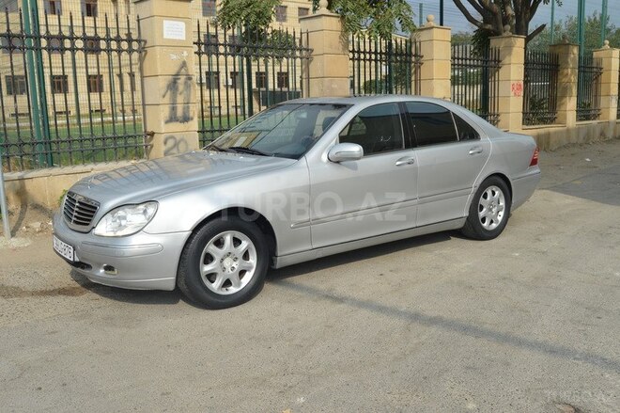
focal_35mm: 33
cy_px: 206
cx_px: 310
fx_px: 568
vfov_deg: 39.9
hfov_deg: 57.3
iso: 100
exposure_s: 1/320
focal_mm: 22
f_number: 9
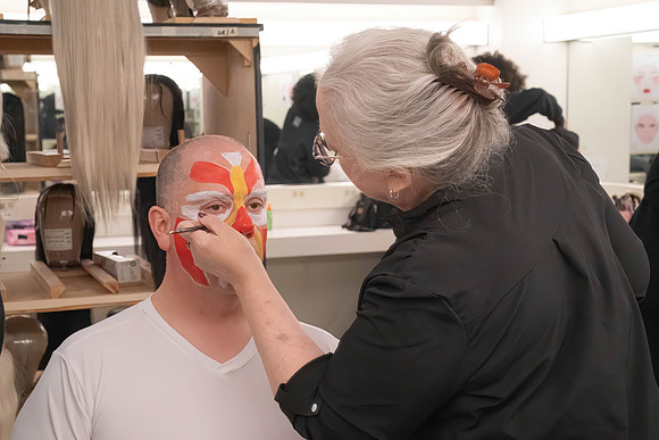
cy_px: 220
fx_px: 1282
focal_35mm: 70
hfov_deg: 28.8
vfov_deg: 19.5
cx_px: 330
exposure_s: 1/500
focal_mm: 70
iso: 16000
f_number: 9
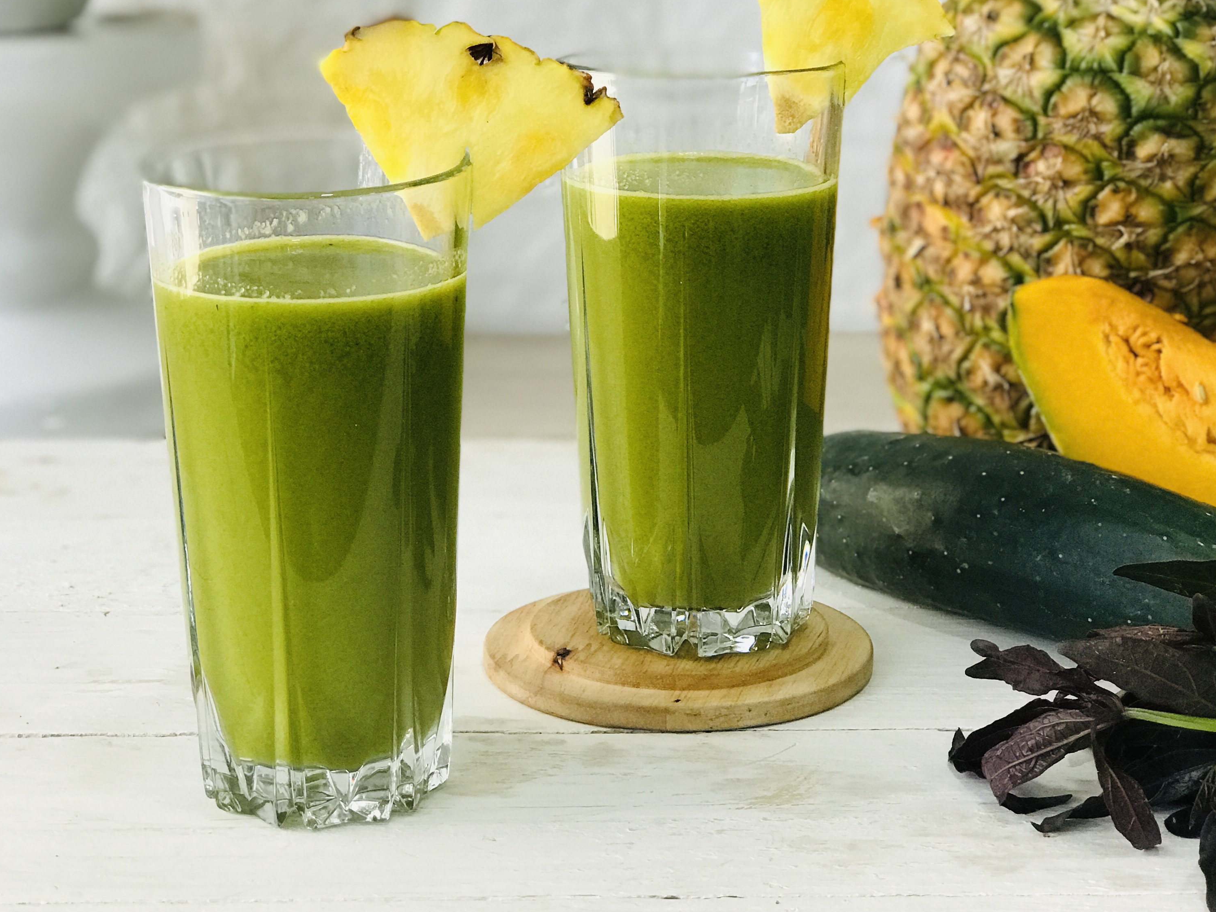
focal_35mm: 77
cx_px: 605
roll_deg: +0.4
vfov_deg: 19.0
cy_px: 250
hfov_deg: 25.3
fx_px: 2705
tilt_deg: -10.2
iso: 80
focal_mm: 6.6
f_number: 2.8
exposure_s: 1/60
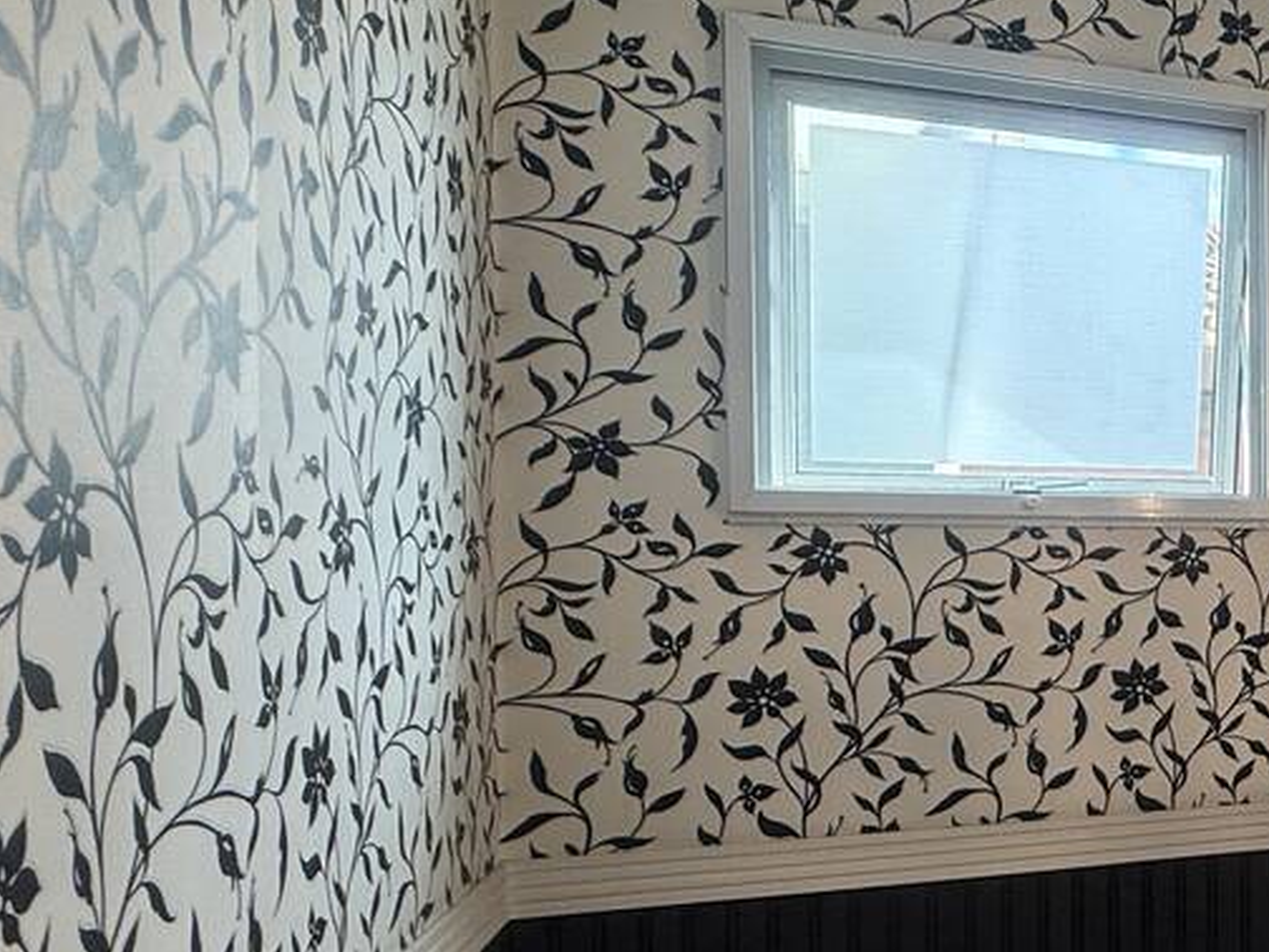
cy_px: 584
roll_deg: -0.1
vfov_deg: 35.8
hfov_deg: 36.5
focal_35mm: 40
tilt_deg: -0.1
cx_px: 1508
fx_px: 1466
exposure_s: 1/120
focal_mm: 2.22
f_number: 2.2
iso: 100
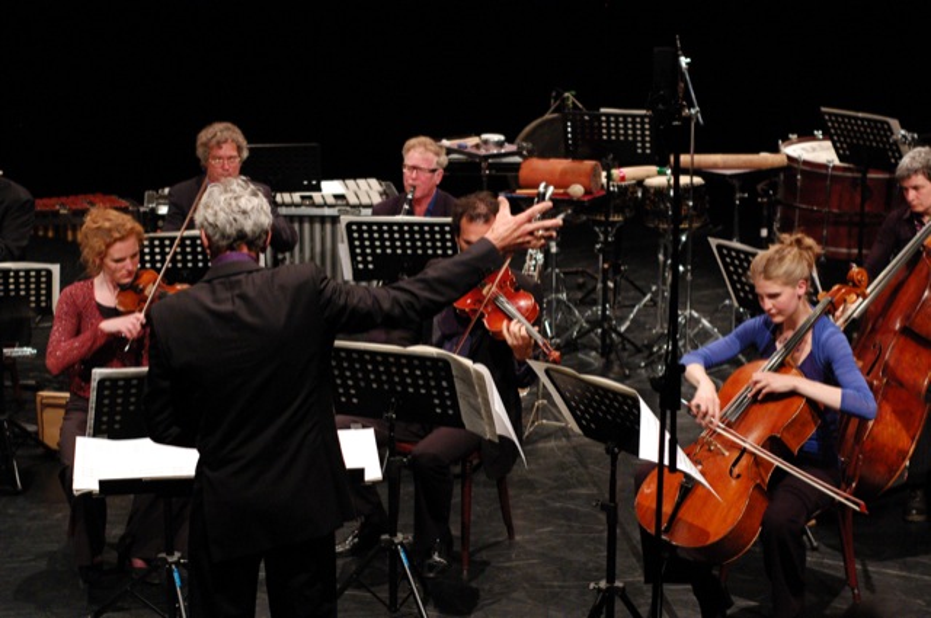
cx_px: 466
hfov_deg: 27.0
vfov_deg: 18.1
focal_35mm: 75
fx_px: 1937
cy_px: 309
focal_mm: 50
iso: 1600
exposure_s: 1/80
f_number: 4.5
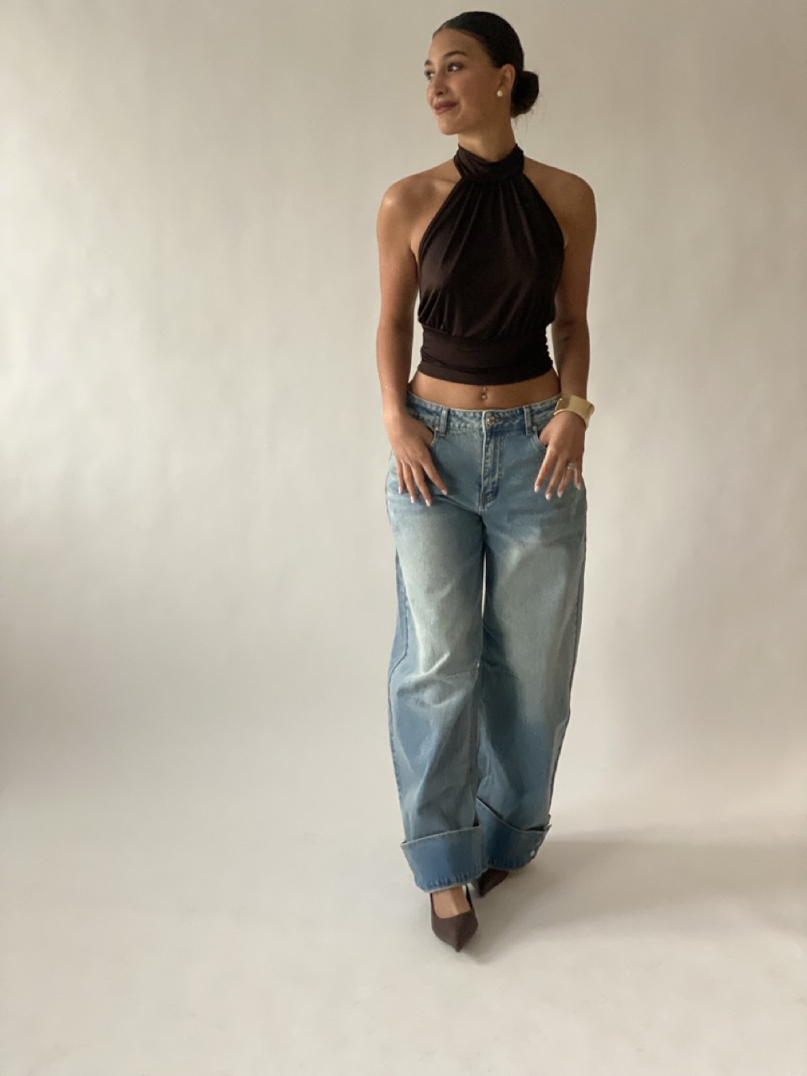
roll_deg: -1.1
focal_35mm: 52
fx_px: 1616
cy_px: 538
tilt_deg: -10.0
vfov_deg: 36.8
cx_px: 404
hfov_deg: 28.0
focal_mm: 6
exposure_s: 1/50
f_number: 2
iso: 250
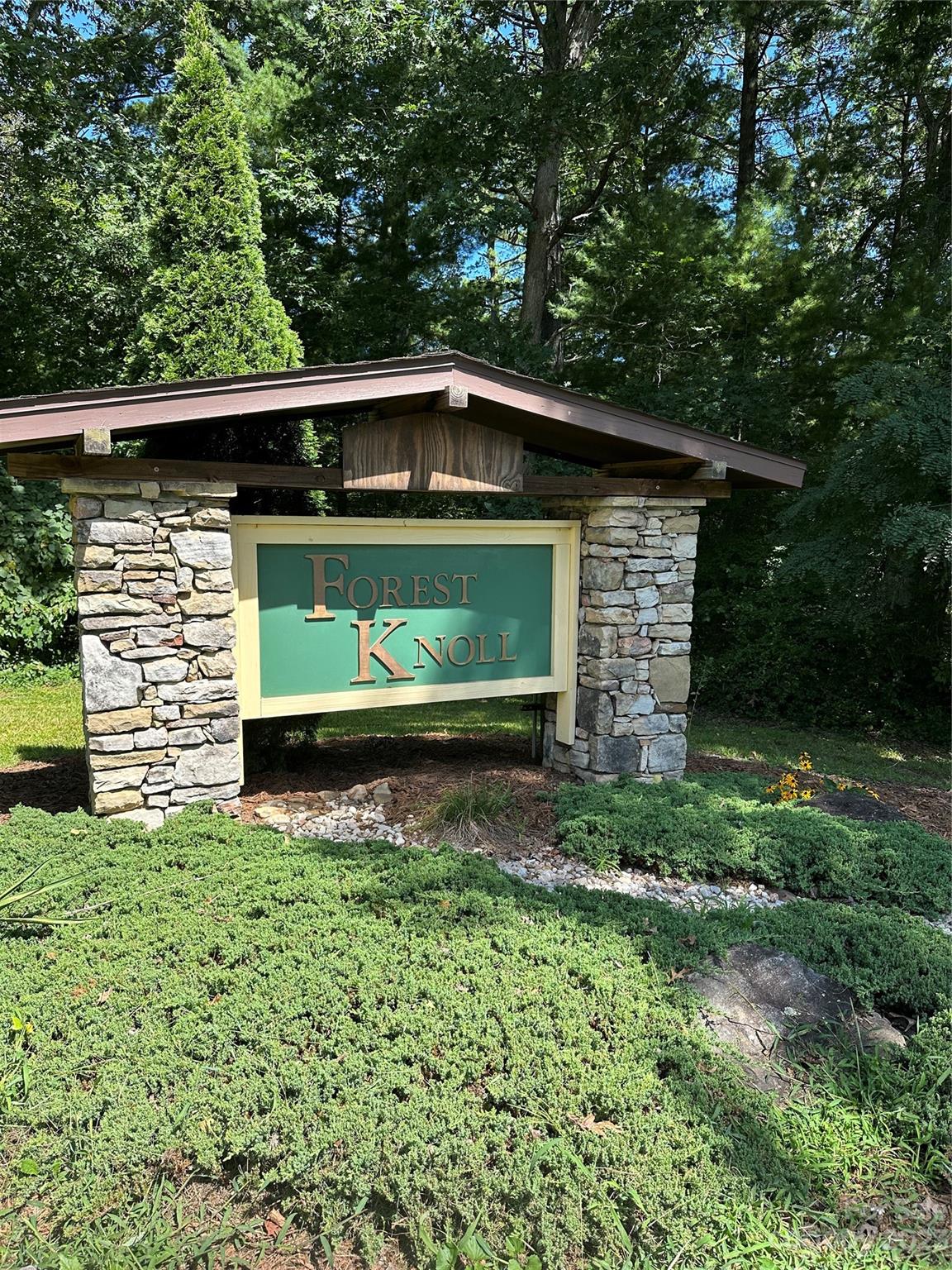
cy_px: 635
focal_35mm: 24
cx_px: 476
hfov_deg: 56.8
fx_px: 880
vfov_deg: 71.6
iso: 80
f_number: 1.78
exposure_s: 1/1357
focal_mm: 6.86
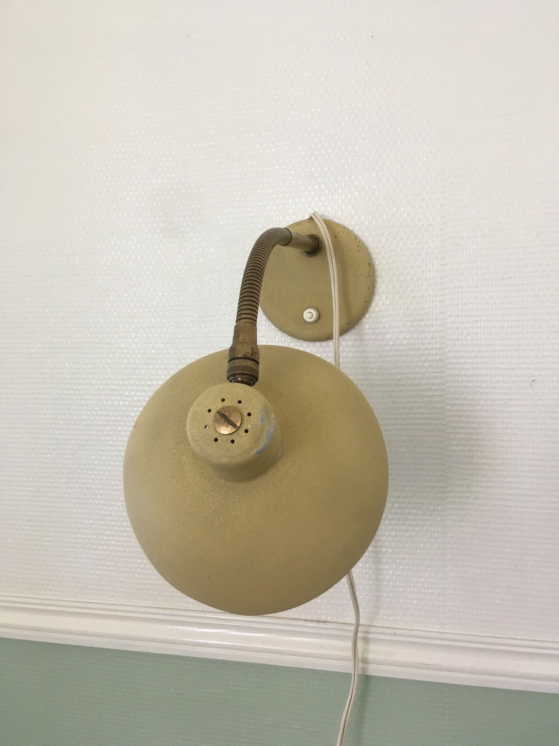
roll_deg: +1.0
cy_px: 373
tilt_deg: -5.2
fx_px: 624
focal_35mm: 29
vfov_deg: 61.7
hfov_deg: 48.2
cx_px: 280
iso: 50
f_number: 2.2
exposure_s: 1/33
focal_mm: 4.15
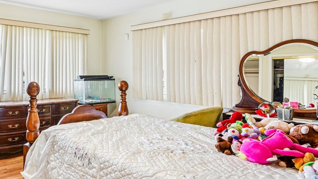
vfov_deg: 40.1
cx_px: 53
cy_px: 75
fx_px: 245
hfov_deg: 59.6
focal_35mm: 29
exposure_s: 1/8
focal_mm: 16
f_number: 13
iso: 400
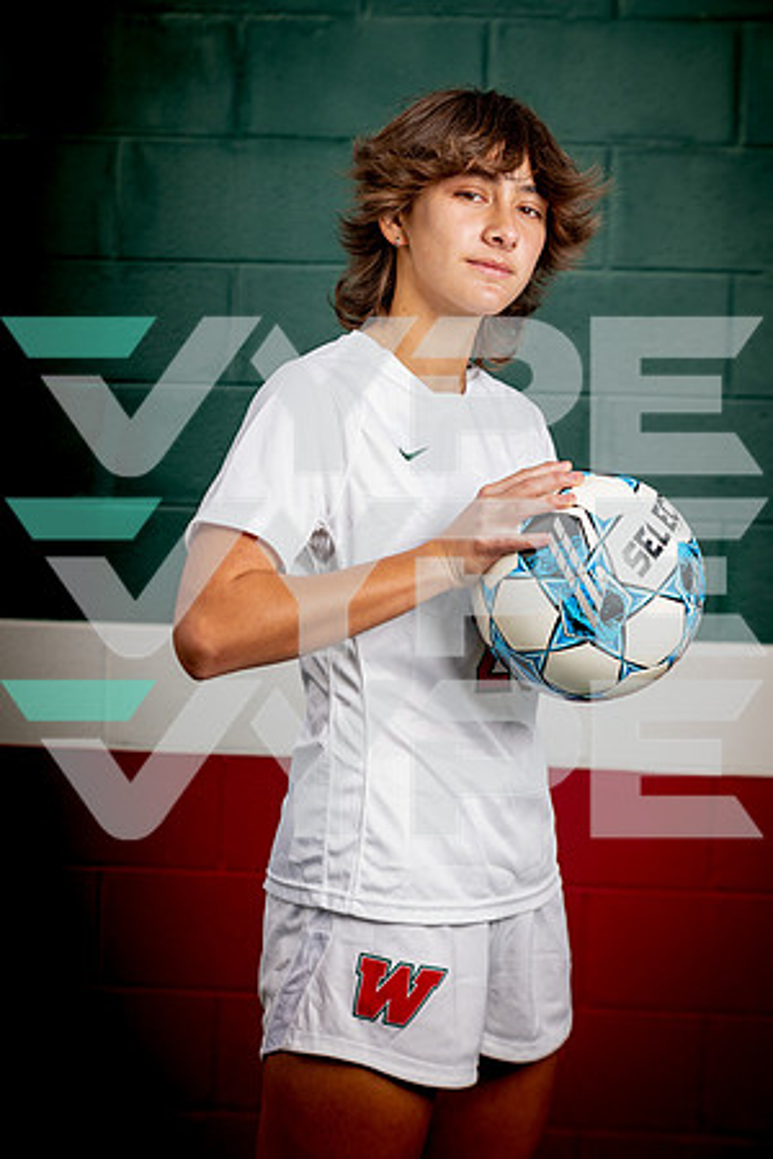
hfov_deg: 22.6
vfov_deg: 33.4
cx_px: 386
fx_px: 1932
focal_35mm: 60
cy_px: 580
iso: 100
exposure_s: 1/800
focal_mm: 60
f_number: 4
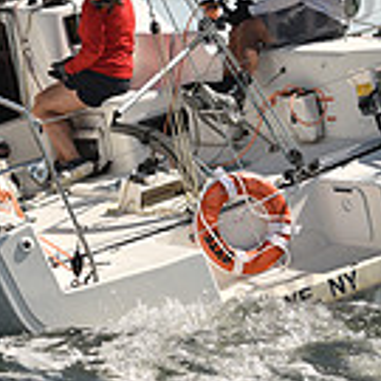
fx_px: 3175
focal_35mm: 255
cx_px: 116
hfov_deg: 6.9
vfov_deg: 6.9
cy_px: 159
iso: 250
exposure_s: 1/1250
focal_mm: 70
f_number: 5
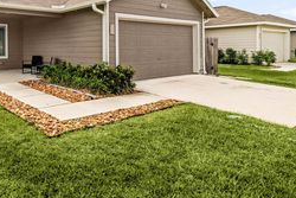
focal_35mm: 28
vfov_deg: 44.6
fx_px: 230
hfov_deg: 61.3
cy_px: 44
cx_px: 70
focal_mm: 14
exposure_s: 1/500
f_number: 7.1
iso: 400
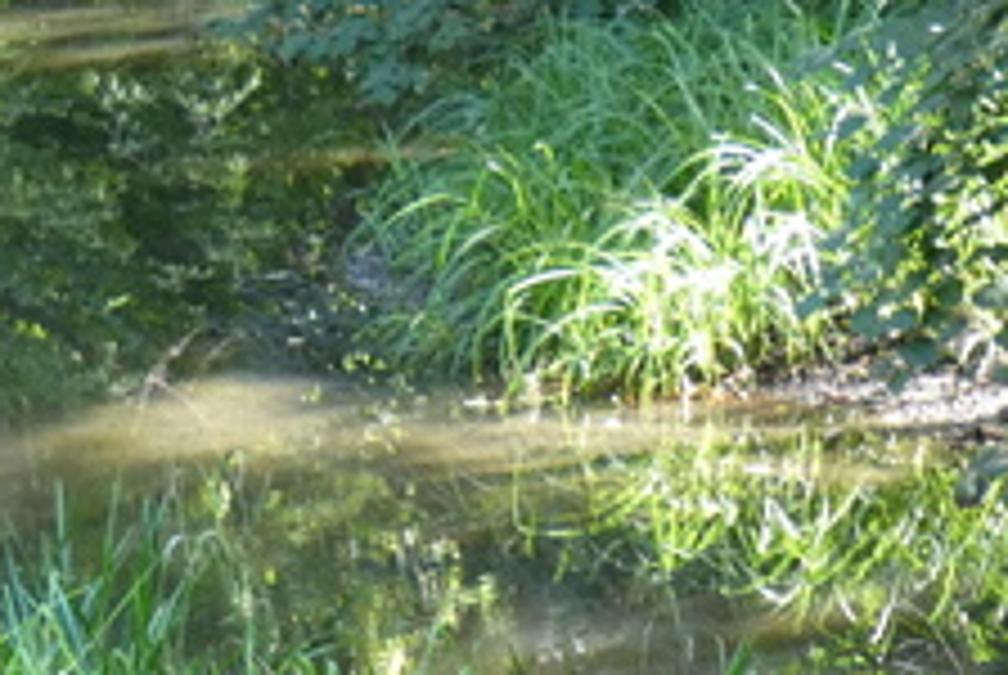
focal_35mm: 172
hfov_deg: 11.9
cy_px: 207
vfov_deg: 8.0
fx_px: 4822
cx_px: 554
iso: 500
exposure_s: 1/80
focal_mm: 10.4
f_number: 4.1
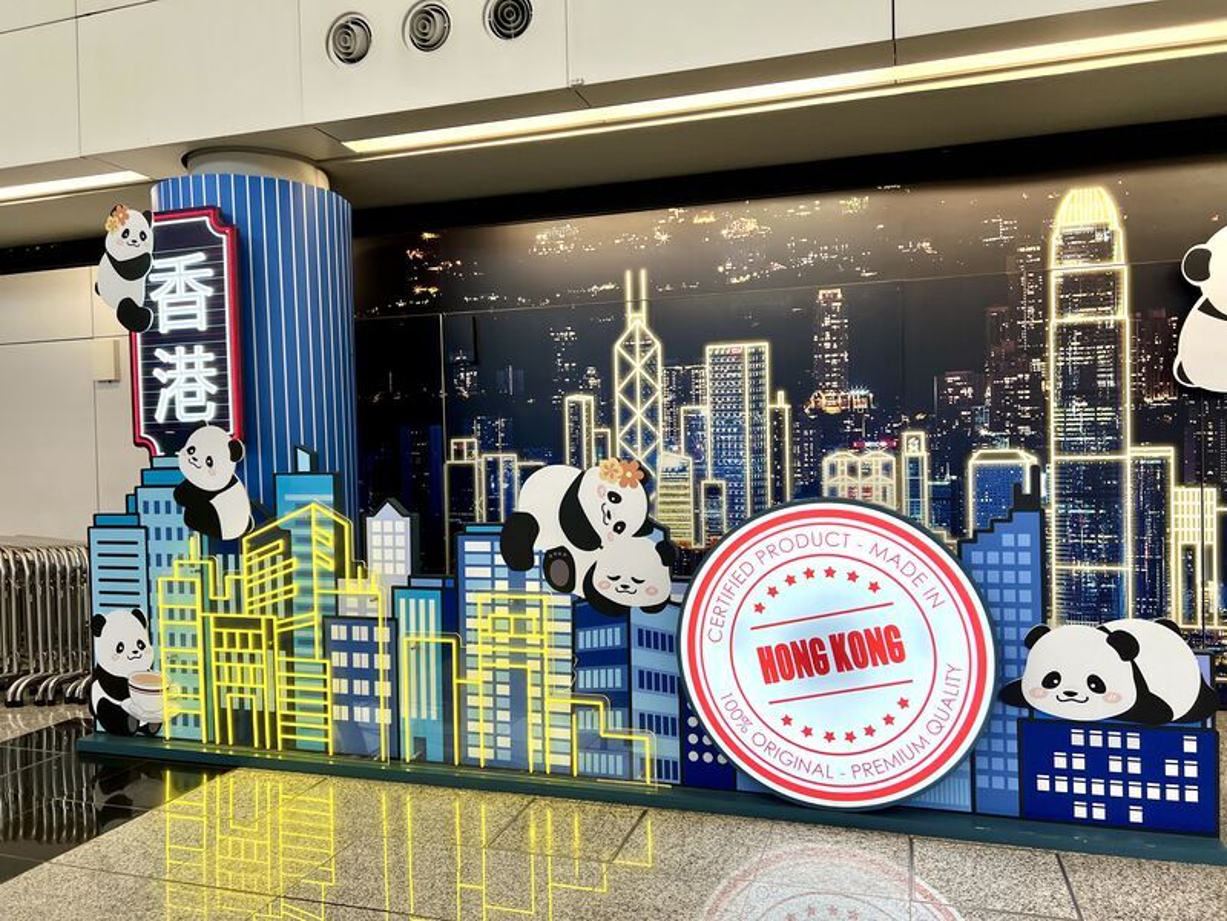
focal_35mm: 26
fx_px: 922
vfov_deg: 53.1
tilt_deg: +0.1
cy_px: 460
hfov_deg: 67.3
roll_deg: +1.7
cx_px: 614
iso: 100
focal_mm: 5.7
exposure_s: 1/112
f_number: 1.5
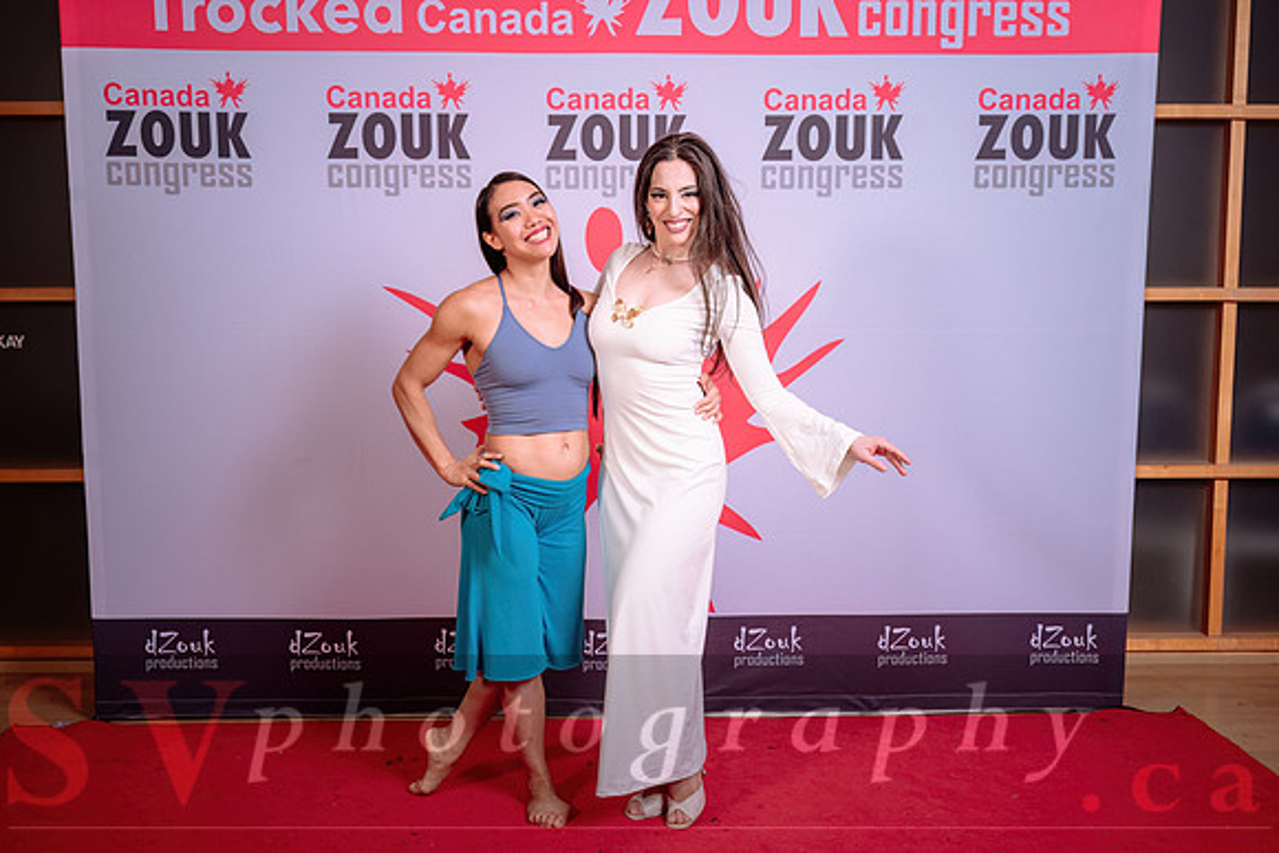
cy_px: 436
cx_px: 640
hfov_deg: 53.3
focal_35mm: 36
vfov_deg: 37.1
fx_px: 1273
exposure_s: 1/200
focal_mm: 34.5
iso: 100
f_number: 5.6
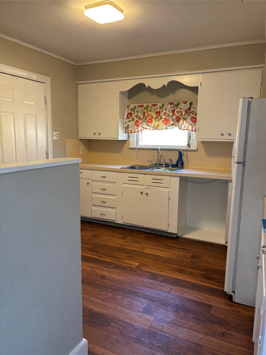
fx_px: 266
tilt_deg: -9.0
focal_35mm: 26
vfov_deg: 67.3
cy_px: 178
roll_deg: -1.1
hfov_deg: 53.1
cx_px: 133
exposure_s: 1/60
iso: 160
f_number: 1.6
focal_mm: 5.96
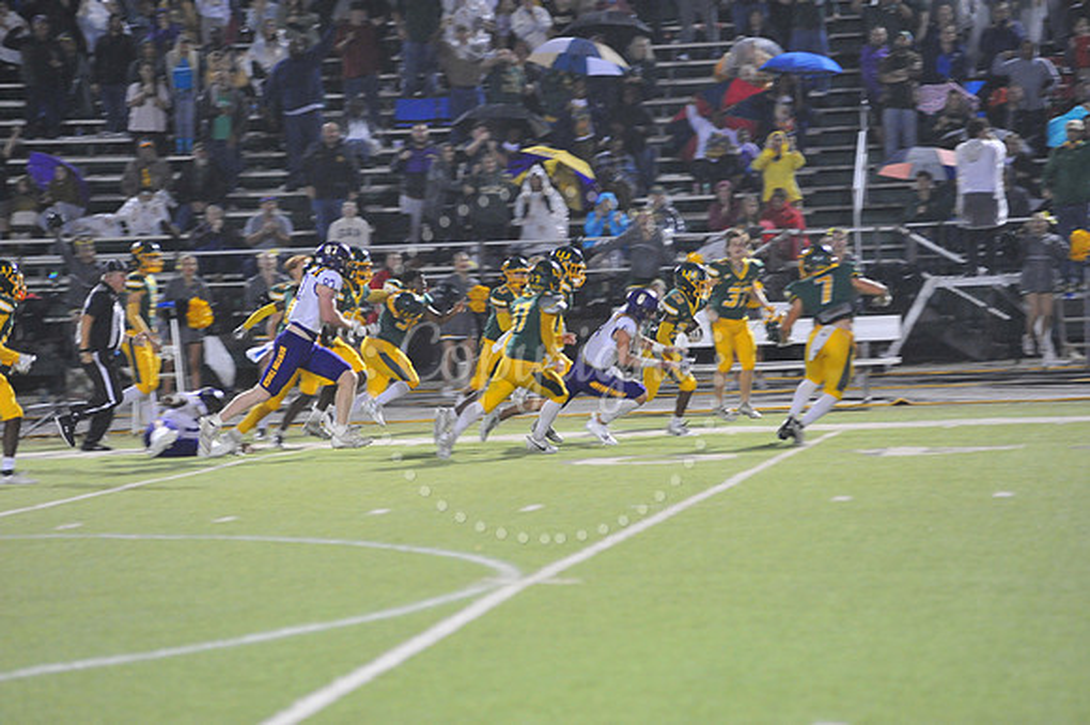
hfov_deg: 10.3
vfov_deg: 6.9
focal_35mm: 200
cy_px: 362
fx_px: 6052
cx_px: 545
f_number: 4
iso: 4000
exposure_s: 1/160
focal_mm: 200
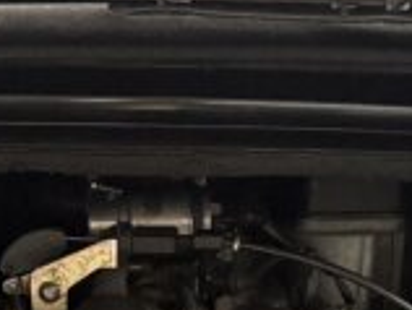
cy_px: 557
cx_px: 133
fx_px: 1156
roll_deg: -1.9
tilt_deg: -35.2
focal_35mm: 97
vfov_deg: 13.7
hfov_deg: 20.1
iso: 1000
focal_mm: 6.76
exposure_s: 1/40
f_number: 1.78
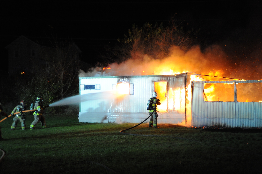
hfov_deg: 38.2
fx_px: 378
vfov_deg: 26.0
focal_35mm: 52
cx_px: 131
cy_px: 87
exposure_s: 1/60
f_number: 4.8
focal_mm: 52
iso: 5000
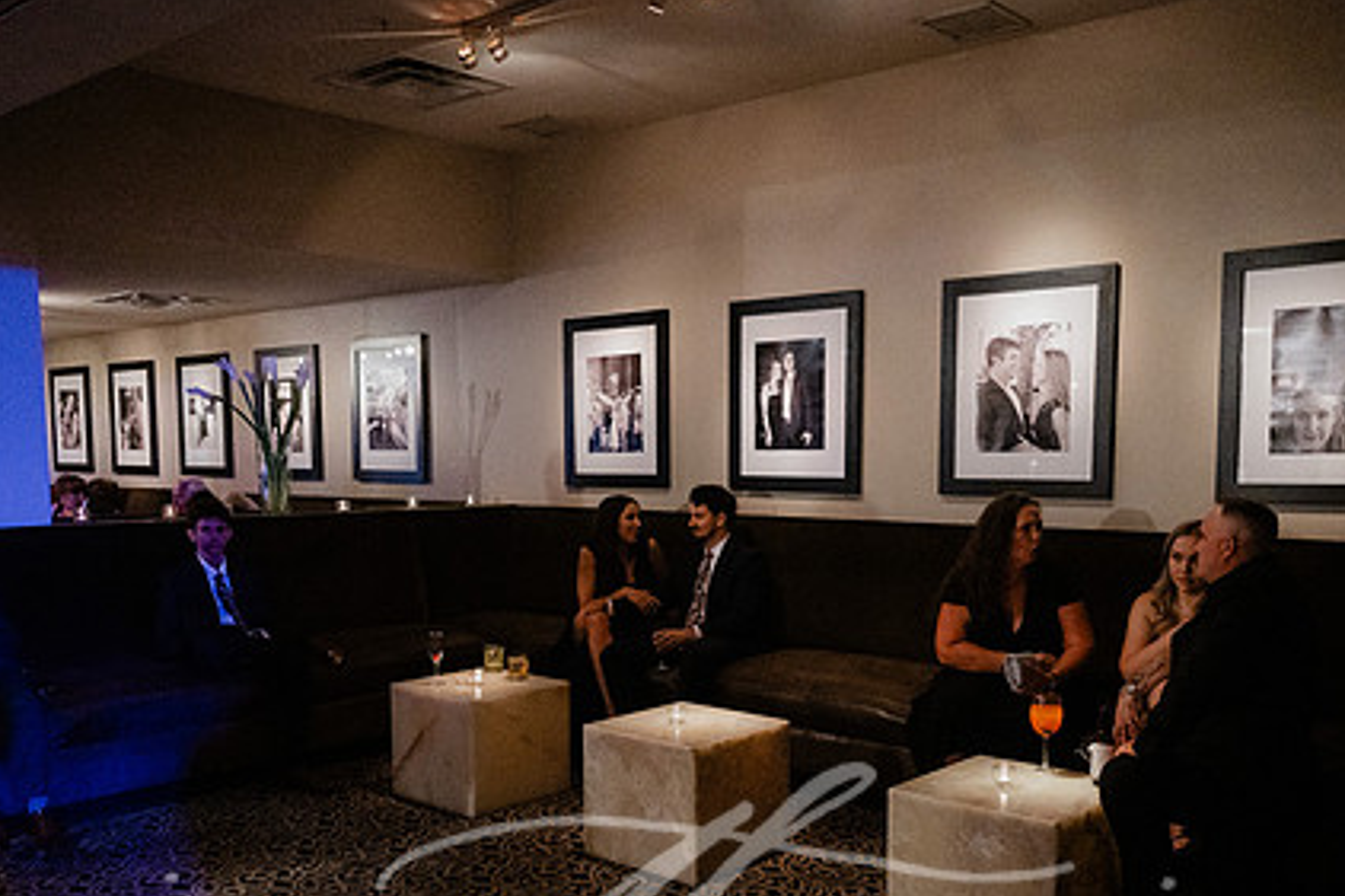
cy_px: 582
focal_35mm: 33
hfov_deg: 57.2
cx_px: 692
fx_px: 1232
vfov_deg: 39.6
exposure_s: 1/160
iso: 6400
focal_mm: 24
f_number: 2.8
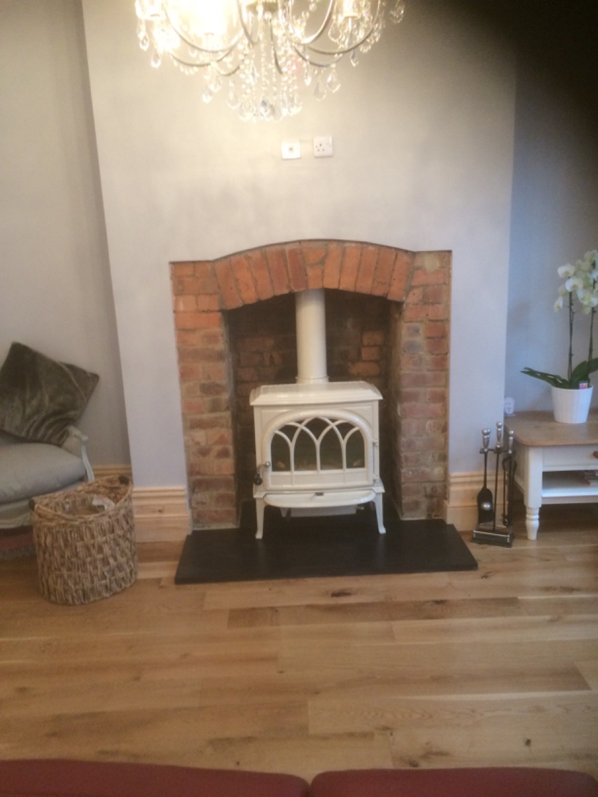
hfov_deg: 48.2
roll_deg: +1.8
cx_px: 299
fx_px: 668
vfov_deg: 61.7
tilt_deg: -20.8
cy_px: 398
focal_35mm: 29
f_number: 2.2
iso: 200
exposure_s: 1/33
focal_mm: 4.15
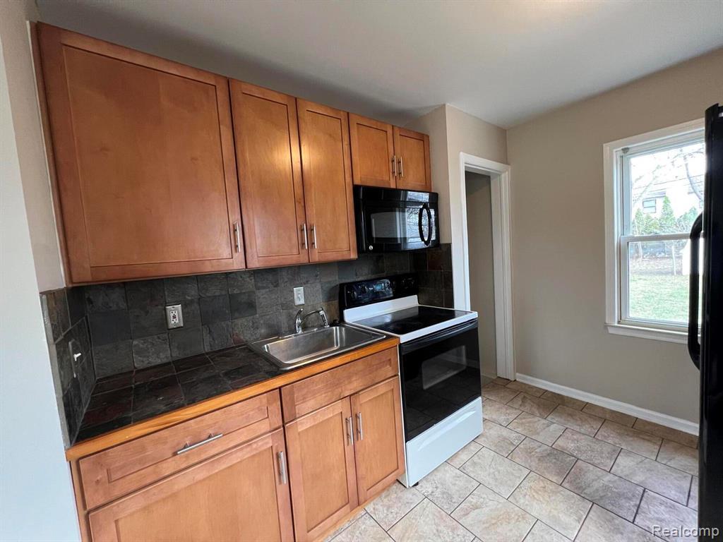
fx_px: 272
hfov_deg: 106.2
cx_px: 362
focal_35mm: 13
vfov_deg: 89.9
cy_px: 271
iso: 320
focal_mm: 1.57
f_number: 1.8
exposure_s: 1/60
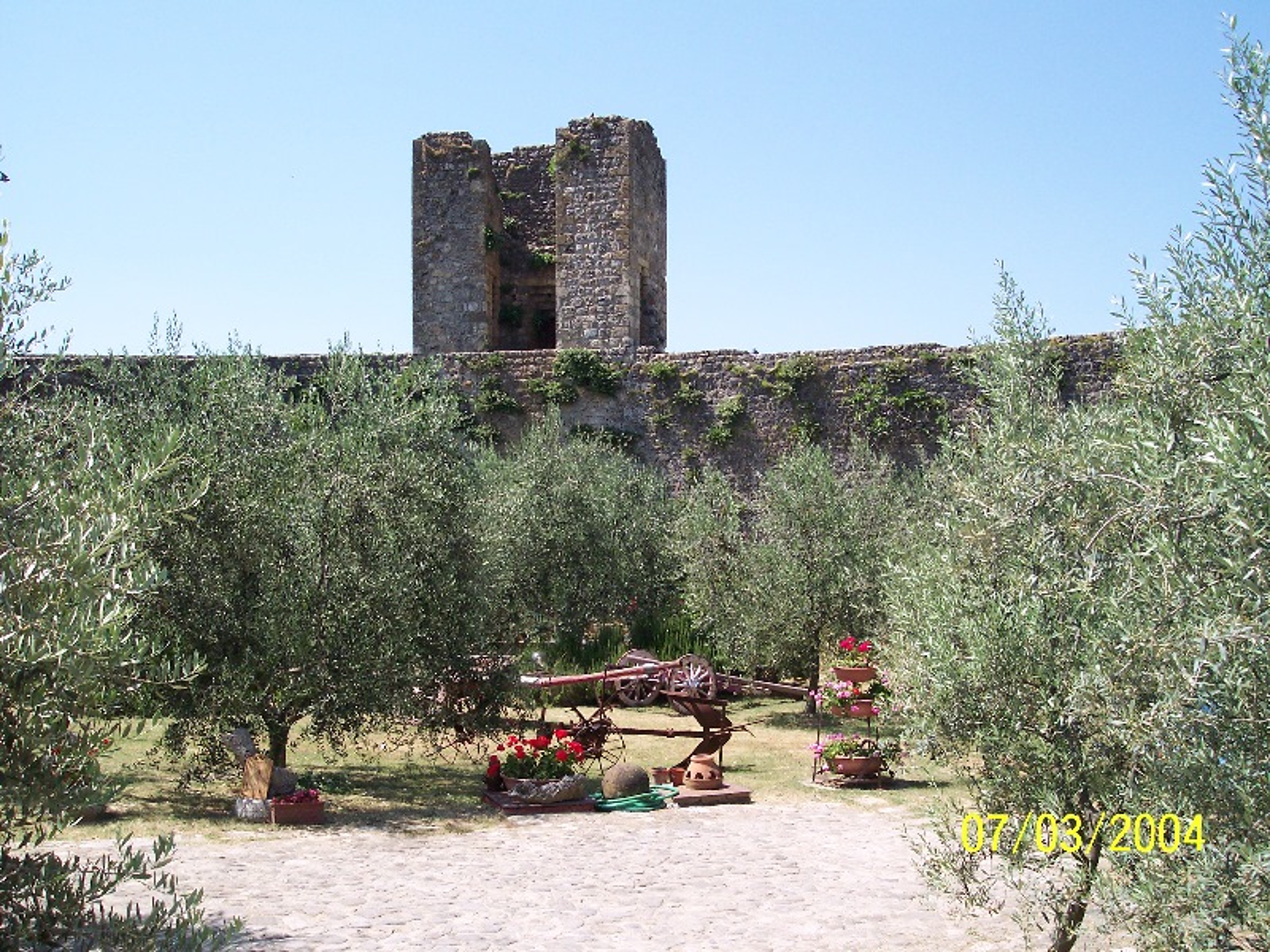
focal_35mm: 38
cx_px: 635
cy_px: 476
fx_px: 1394
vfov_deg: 37.7
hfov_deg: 49.0
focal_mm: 8
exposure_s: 1/500
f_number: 4.8
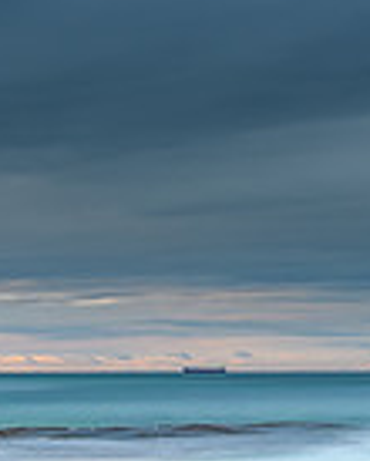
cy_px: 257
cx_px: 214
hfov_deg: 15.1
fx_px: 1393
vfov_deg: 18.8
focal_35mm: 102
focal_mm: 16
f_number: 8
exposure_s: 20
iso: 50
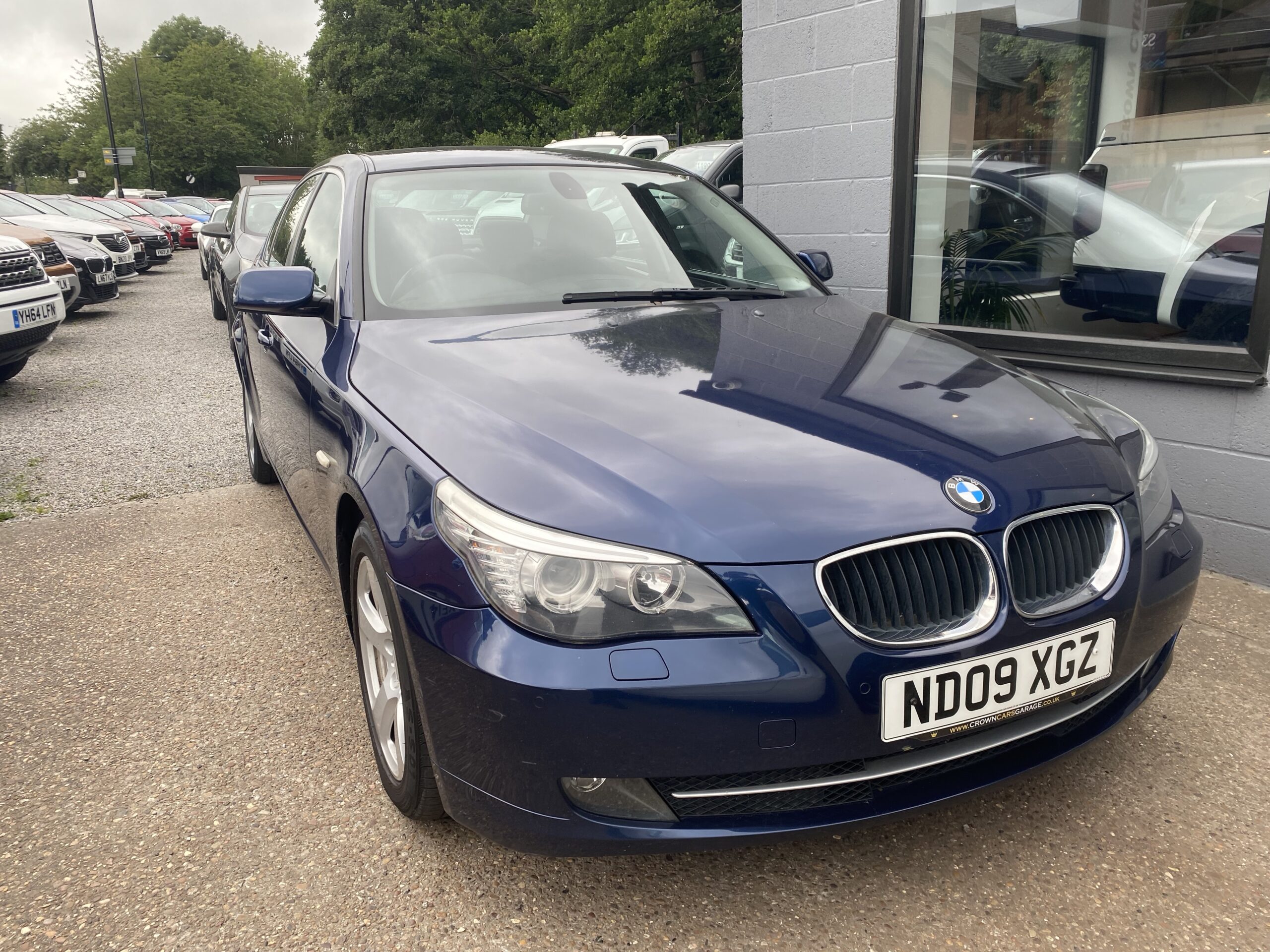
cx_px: 635
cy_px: 476
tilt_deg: -12.7
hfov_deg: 67.3
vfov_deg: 53.1
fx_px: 954
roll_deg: +1.6
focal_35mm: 26
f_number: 1.8
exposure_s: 1/311
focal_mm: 4.25
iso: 32
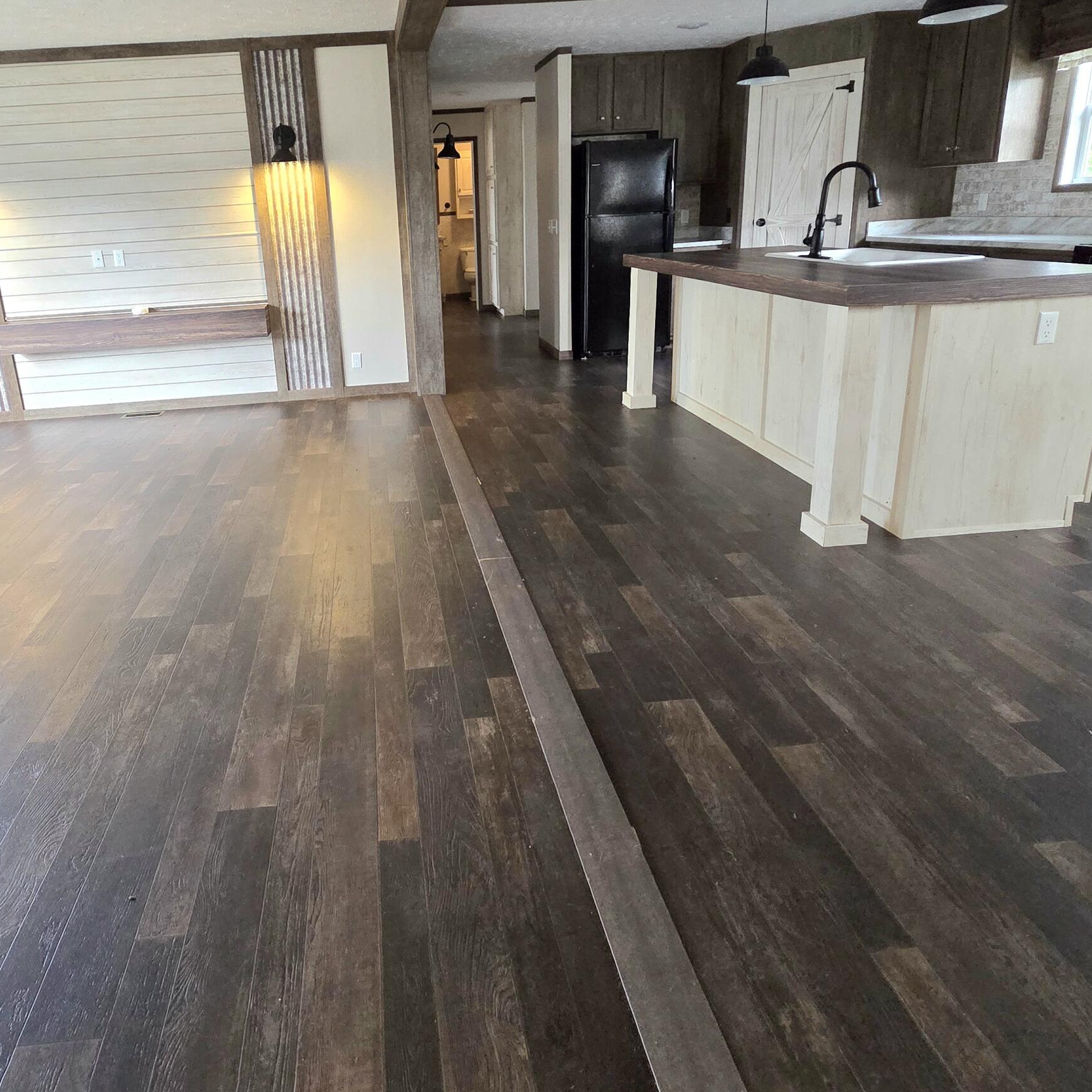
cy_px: 447
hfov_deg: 73.6
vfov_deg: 74.2
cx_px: 410
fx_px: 714
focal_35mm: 20
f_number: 2.2
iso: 500
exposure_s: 1/60.2
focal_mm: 2.2
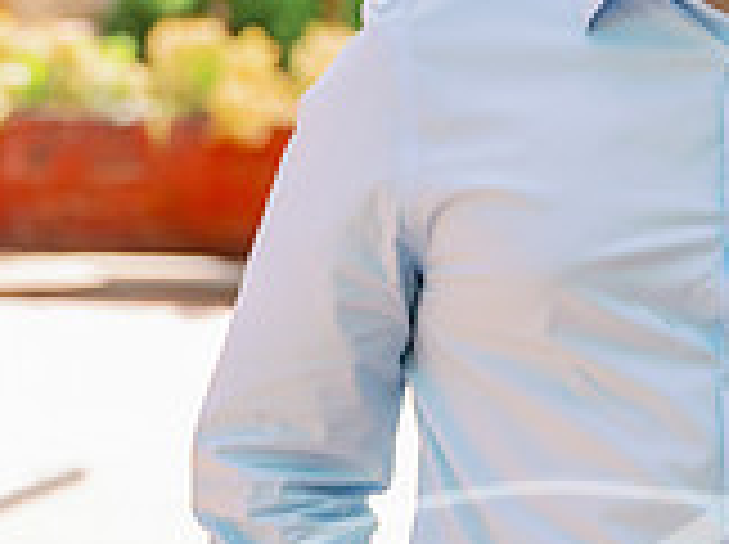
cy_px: 151
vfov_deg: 6.8
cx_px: 716
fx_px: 4605
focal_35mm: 219
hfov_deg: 9.0
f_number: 3.5
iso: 800
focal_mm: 60
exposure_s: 1/1600
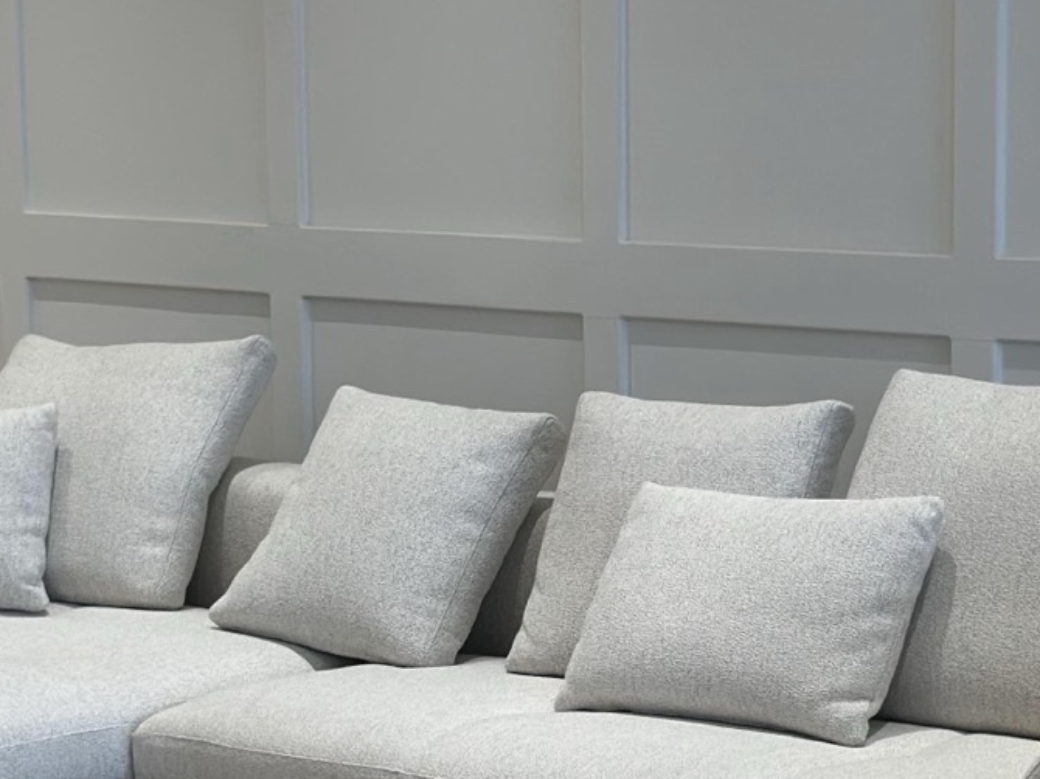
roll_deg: +0.2
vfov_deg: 11.4
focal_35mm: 129
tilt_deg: -9.4
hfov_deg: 15.3
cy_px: 652
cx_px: 509
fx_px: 3874
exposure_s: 1/100
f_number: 1.78
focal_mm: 6.86
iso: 64
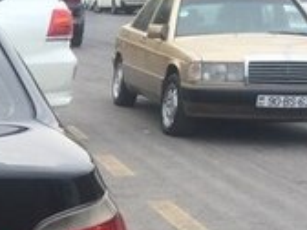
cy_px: 293
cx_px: -214
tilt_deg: -15.1
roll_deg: +0.4
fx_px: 1011
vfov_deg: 12.6
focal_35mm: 114
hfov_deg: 15.3
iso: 32
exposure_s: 1/419
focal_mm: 4.15
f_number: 2.2
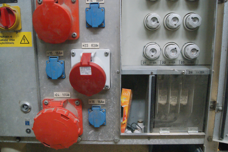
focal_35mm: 30
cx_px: 114
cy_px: 76
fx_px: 190
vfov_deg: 43.7
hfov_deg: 61.9
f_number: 5.6
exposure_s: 1/20
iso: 3200
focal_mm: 20
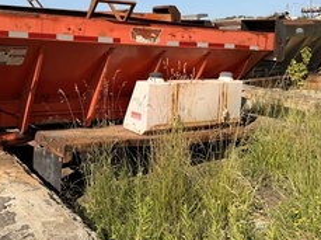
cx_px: 112
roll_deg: +2.7
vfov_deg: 34.1
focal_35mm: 42
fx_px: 389
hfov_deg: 44.3
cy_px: 90
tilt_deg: -7.5
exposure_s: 1/3953
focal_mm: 6.76
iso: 80
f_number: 1.78
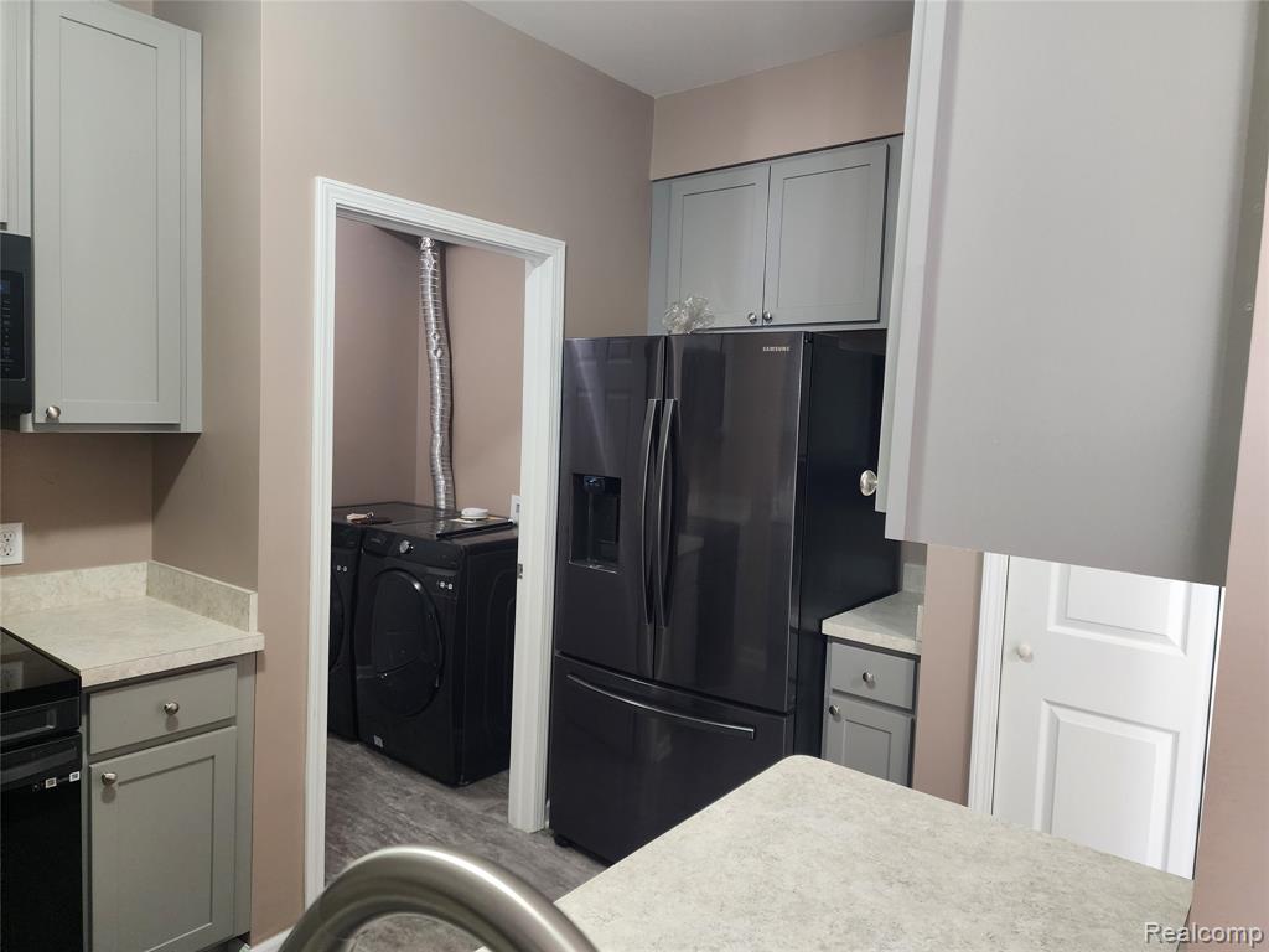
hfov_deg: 73.9
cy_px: 476
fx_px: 843
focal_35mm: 23
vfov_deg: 58.9
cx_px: 634
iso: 640
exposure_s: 1/40
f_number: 1.8
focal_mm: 6.4
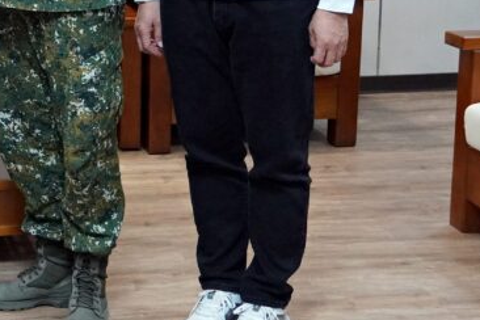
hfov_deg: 23.0
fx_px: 1120
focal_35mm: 84
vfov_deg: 15.9
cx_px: -25
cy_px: -20
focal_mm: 20
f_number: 4
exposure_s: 1/160
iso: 2500
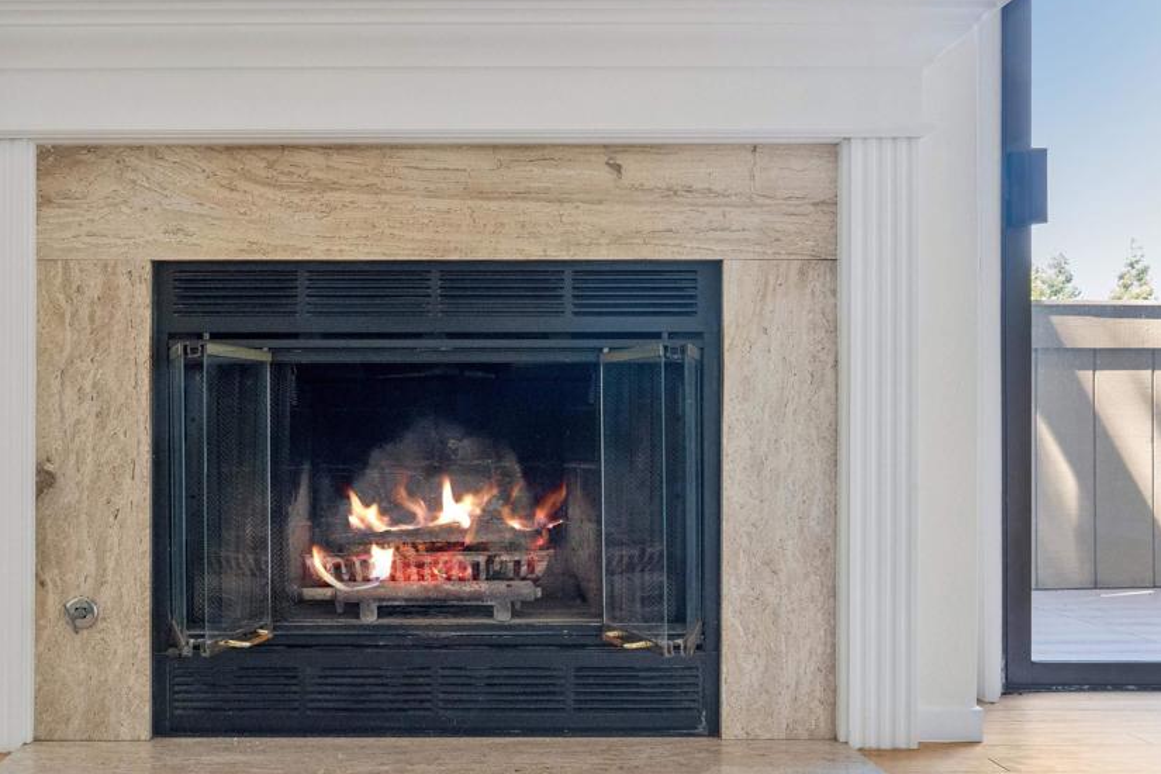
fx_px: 1161
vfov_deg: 36.8
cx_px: 448
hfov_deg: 52.7
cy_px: 423
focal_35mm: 36
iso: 6400
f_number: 11
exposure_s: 1/20
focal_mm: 29
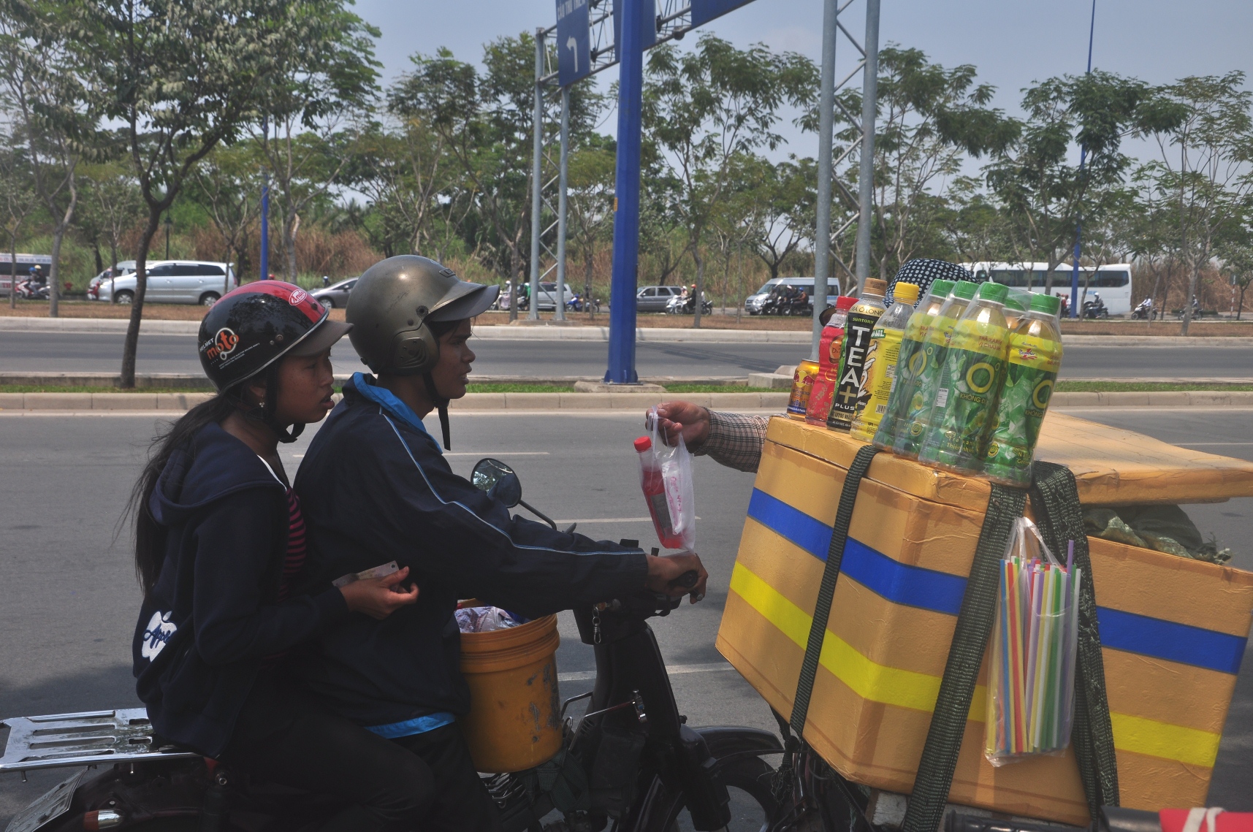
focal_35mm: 39
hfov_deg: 49.6
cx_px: 626
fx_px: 1356
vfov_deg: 34.1
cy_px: 416
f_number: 7.1
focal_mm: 26
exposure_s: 1/320
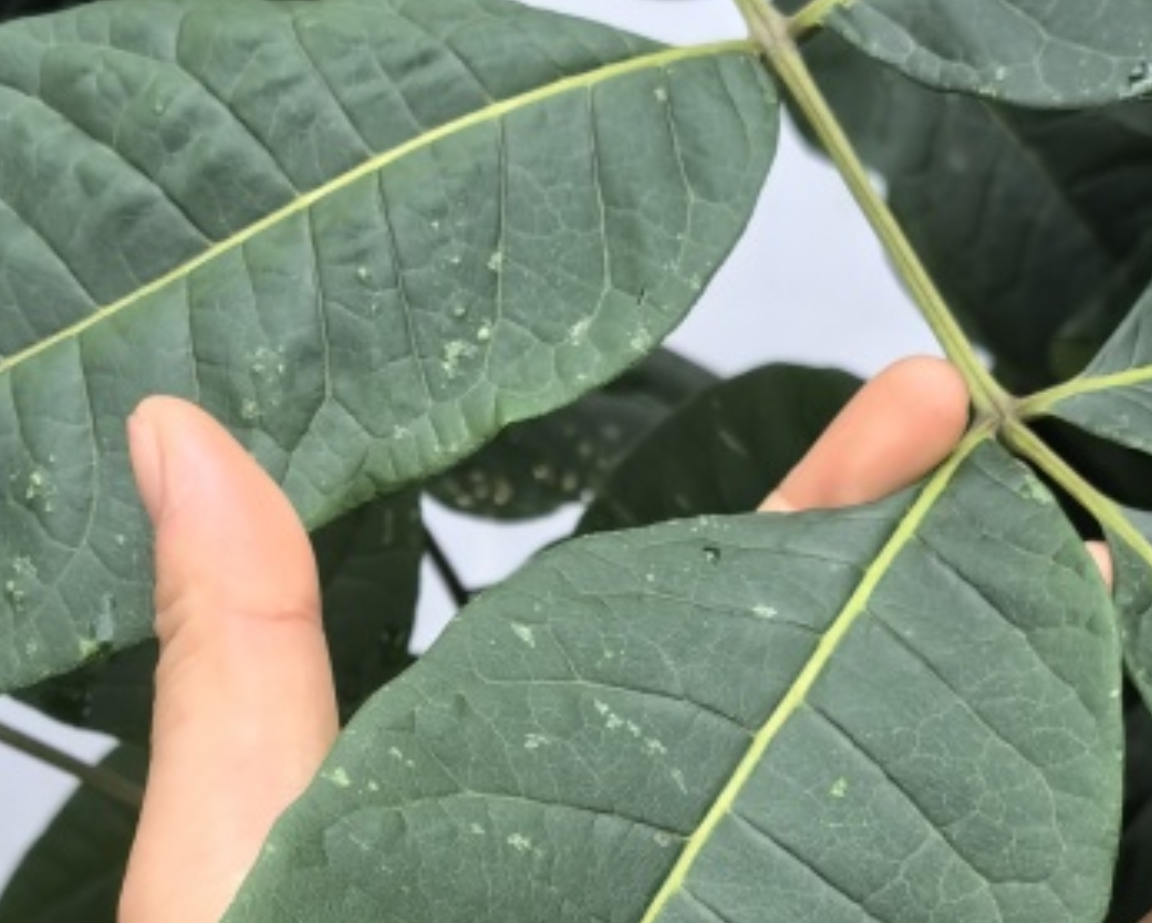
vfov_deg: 18.4
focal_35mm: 81
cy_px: 955
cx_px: 415
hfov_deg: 23.5
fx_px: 2763
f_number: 2
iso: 50
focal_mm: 6.35
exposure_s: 1/254
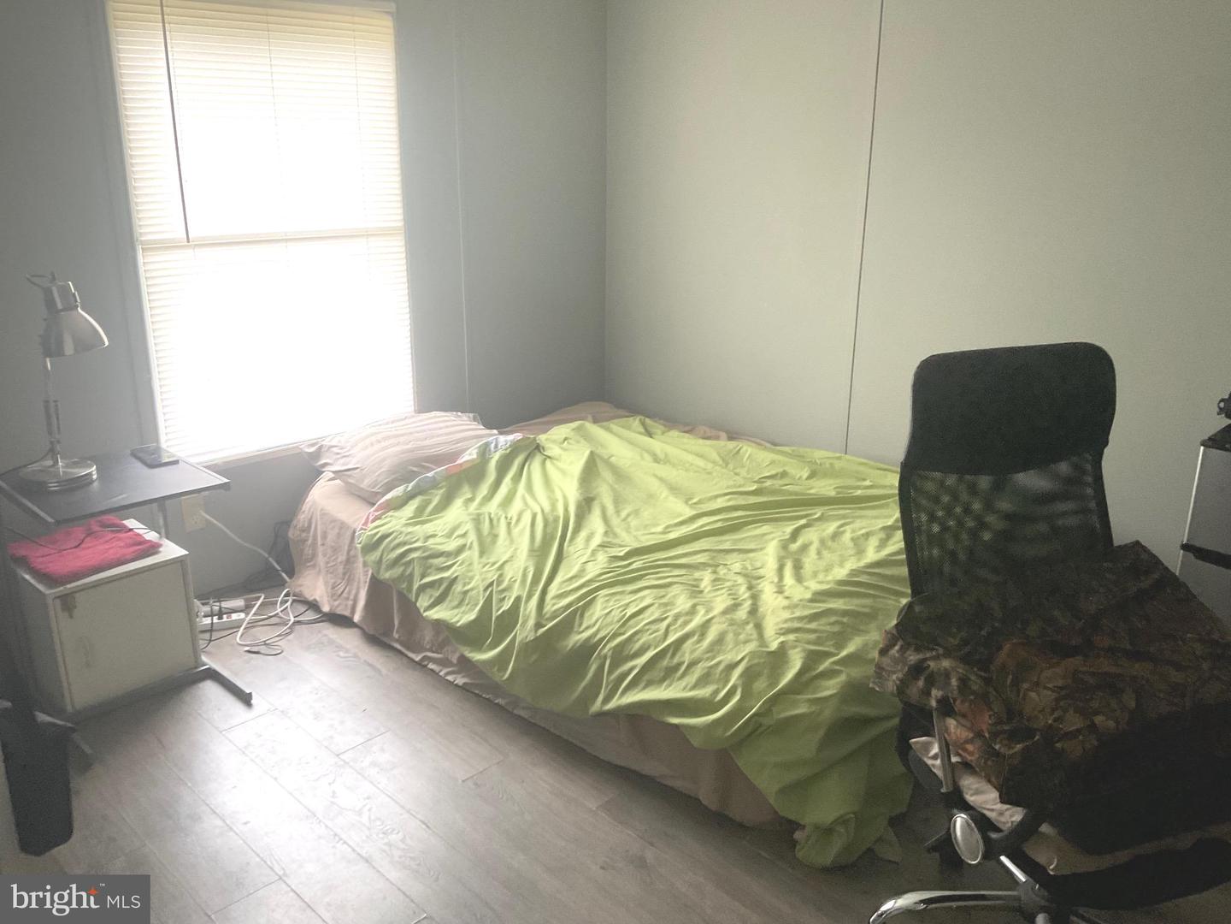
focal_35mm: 29
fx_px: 1031
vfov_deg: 48.2
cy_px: 462
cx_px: 616
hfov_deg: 61.7
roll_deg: -0.8
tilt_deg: -19.5
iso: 100
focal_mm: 3
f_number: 1.8
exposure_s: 1/60
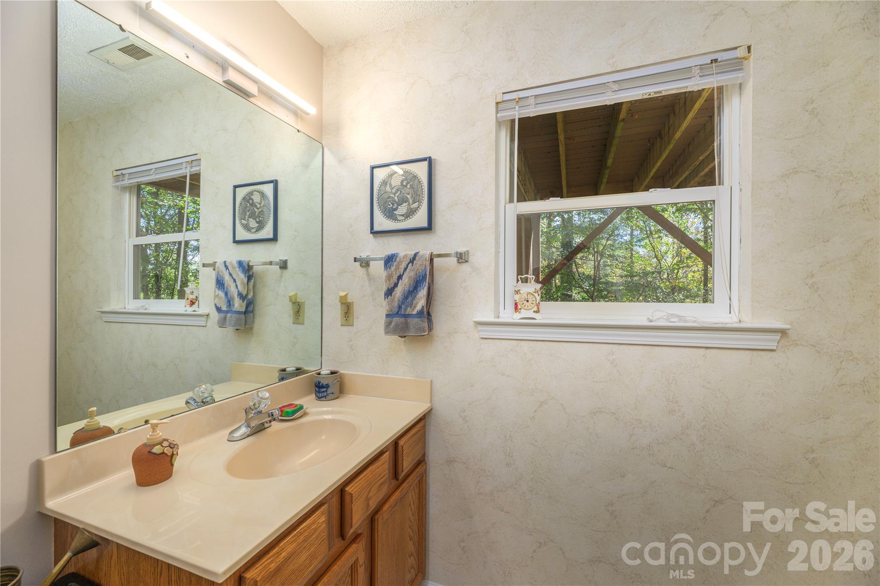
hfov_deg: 104.3
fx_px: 342
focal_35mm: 14
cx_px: 440
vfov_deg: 81.2
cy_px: 293
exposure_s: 1/200
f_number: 8
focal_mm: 14
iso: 320
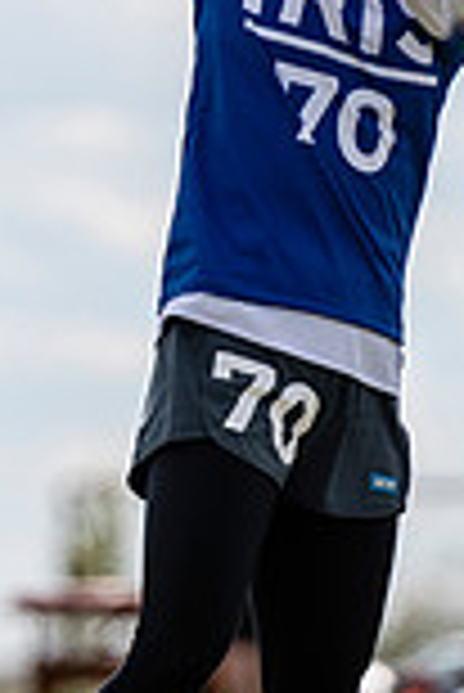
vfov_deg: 1.6
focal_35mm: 1317
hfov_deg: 1.0
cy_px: 405
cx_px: 378
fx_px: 25403
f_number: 4
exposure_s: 1/1250
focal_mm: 200
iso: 100
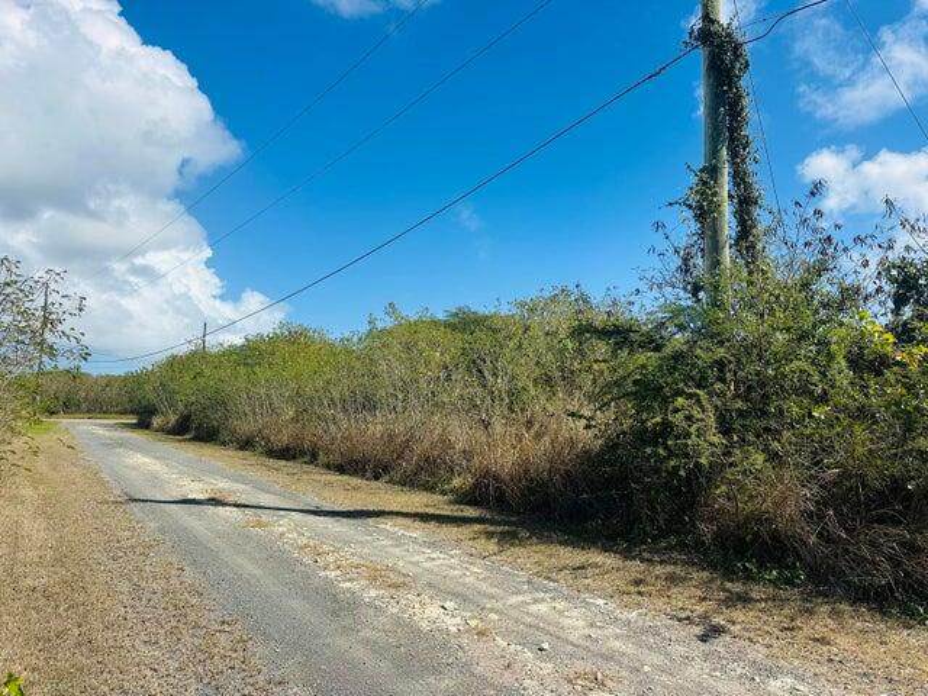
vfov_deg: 56.8
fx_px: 643
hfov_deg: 71.6
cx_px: 464
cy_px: 348
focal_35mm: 24
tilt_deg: +5.3
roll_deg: -0.6
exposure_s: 1/5525
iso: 80
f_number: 1.78
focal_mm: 6.86
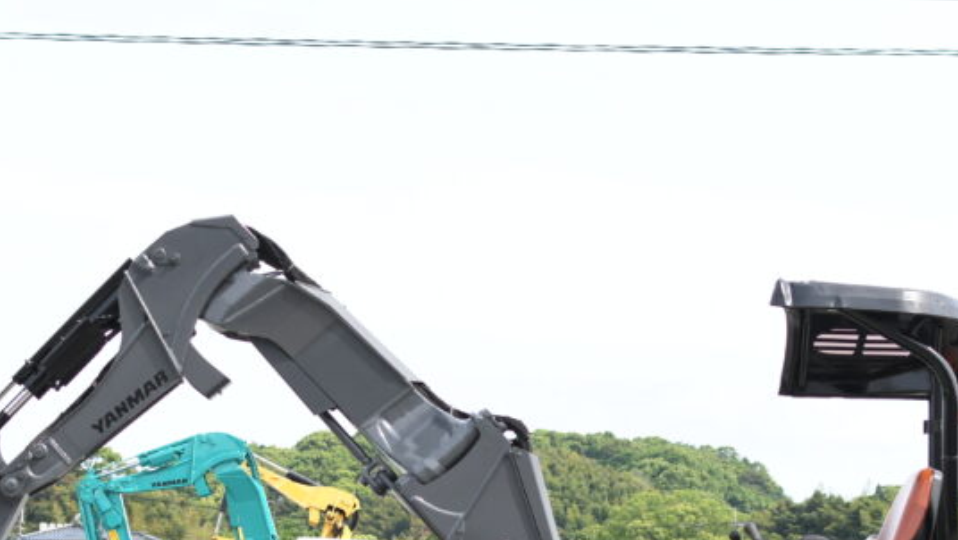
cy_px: 482
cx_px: 424
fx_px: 2668
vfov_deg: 11.5
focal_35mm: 105
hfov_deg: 20.3
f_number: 2.8
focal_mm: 35
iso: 125
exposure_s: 1/1000
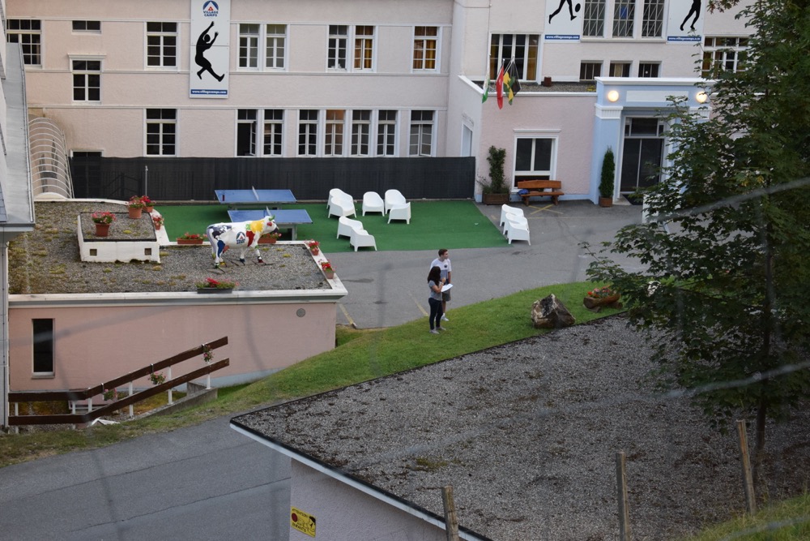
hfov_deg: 24.6
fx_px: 1856
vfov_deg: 16.6
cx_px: 405
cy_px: 270
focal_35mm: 82
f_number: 5.6
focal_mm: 55
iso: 1800
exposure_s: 1/500
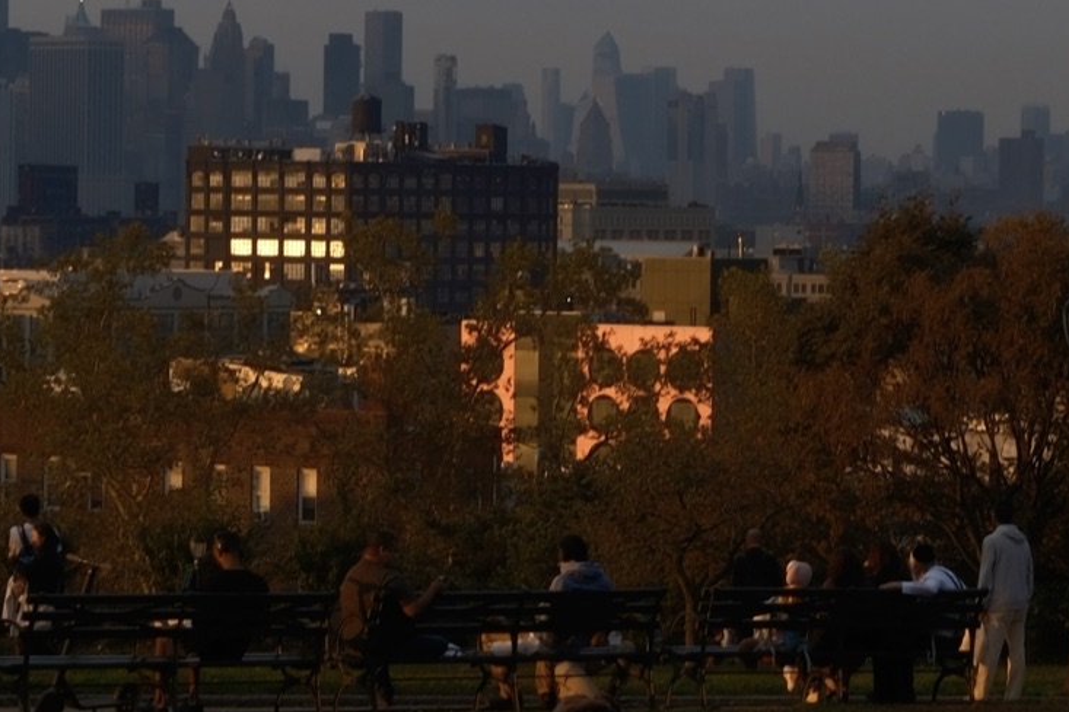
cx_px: 785
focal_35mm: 86
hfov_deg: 23.4
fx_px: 2552
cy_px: 292
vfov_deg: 15.9
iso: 64
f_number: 6.4
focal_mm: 23
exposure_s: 1/100
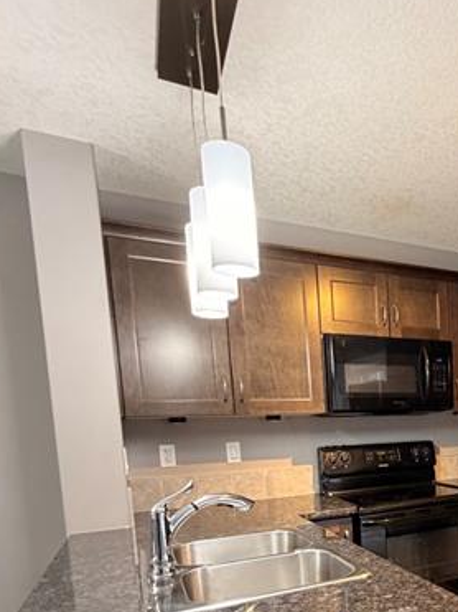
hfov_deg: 42.0
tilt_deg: -5.3
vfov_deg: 57.6
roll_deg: +0.9
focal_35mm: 29
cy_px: 478
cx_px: 455
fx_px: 512
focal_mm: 2.22
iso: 400
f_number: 2.2
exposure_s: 1/60
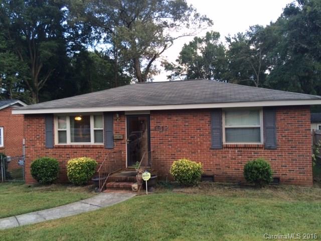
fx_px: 269
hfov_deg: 61.7
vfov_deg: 48.2
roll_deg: +1.6
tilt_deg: -0.9
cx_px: 160
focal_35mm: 29
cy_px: 120
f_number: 2.2
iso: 40
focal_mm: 4.15
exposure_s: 1/60
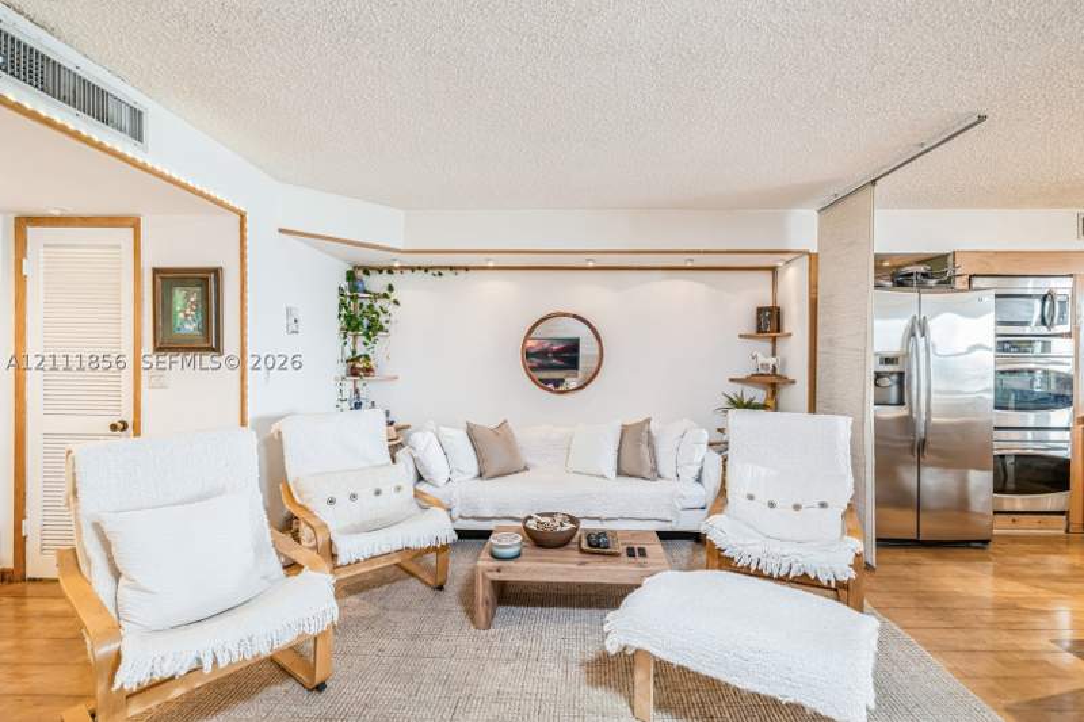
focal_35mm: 16
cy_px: 361
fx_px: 482
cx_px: 542
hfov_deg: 96.7
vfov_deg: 73.7
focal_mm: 16
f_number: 10
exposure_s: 1/1.67
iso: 200
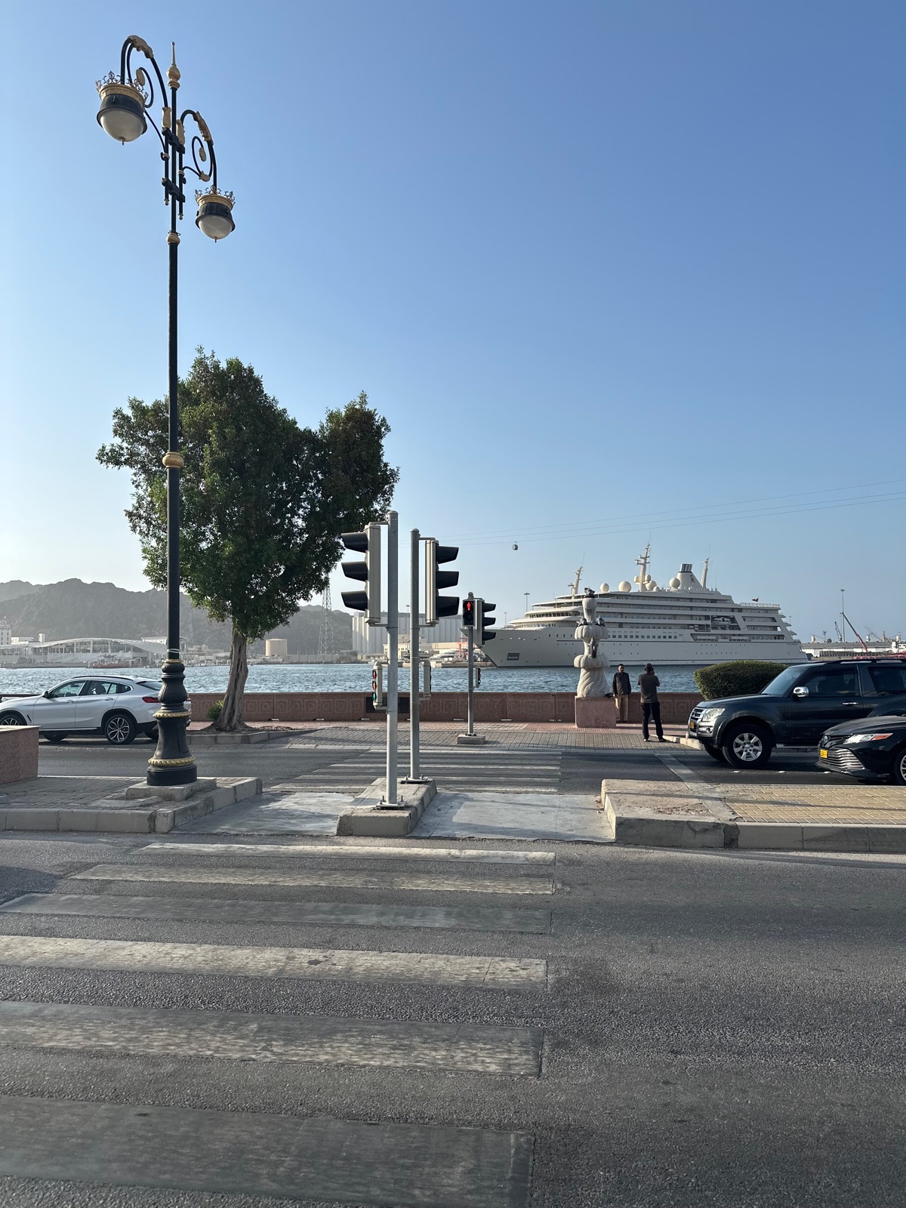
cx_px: 453
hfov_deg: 56.8
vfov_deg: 71.6
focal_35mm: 24
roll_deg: +1.1
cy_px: 604
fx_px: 838
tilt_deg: +4.5
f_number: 1.78
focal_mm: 6.86
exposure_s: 1/4762
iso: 80
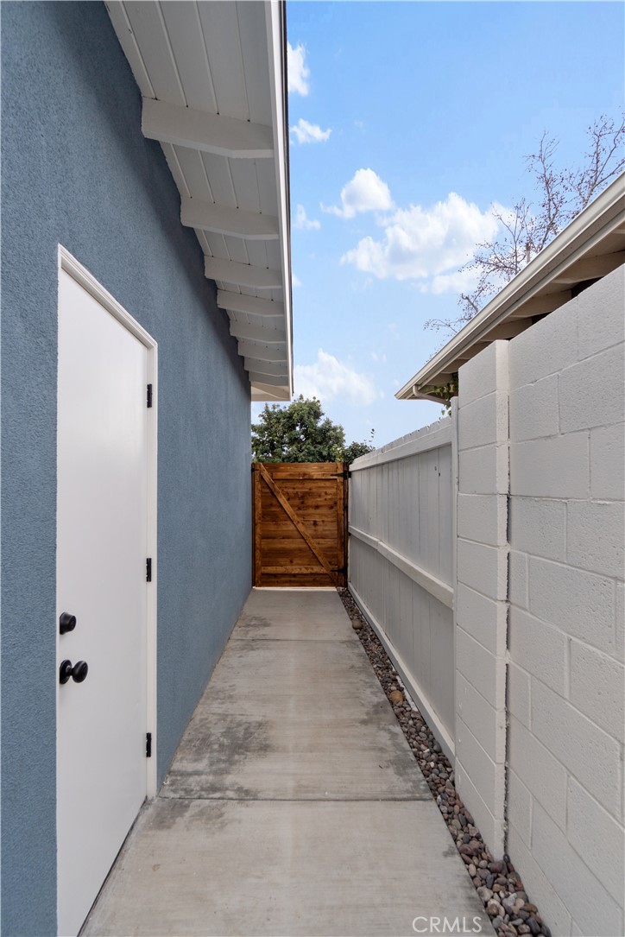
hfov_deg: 72.1
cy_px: 468
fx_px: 429
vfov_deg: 95.0
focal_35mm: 16
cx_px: 312
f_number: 7.1
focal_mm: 11
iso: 100
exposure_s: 1/160
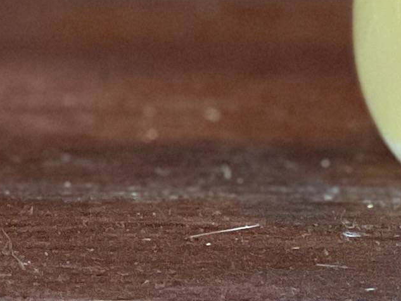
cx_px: 662
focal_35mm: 437
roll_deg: -0.7
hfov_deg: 4.5
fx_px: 5063
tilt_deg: -6.2
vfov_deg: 3.4
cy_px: -260
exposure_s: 1/40
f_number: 2.8
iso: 320
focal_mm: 9
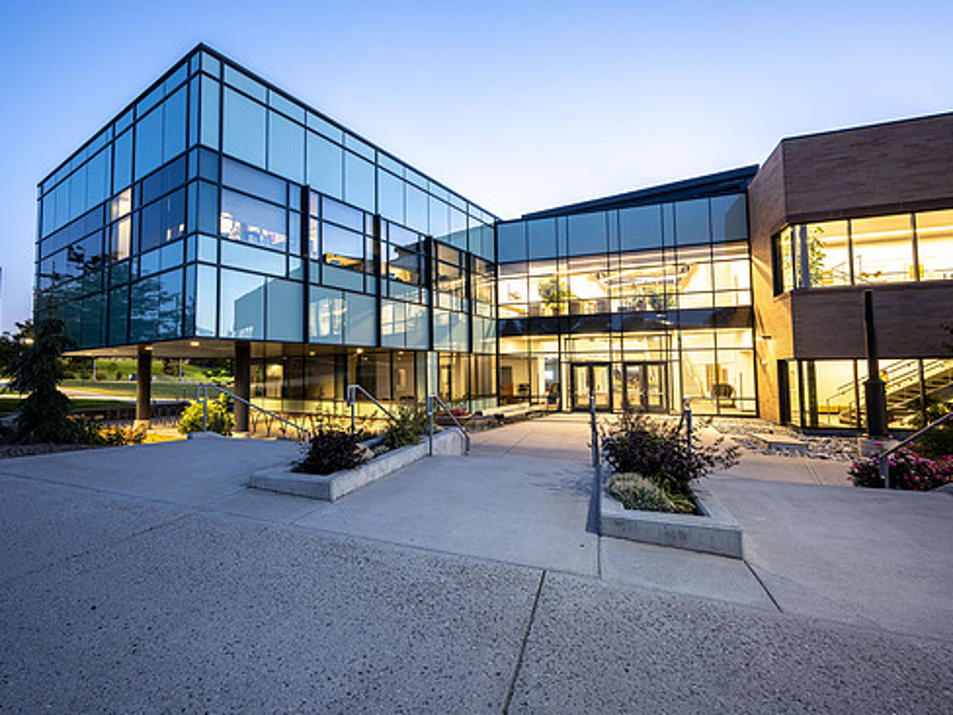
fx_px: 440
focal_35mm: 16
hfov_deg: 94.4
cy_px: 351
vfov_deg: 78.1
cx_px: 447
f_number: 8
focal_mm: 14
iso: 100
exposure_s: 2.5
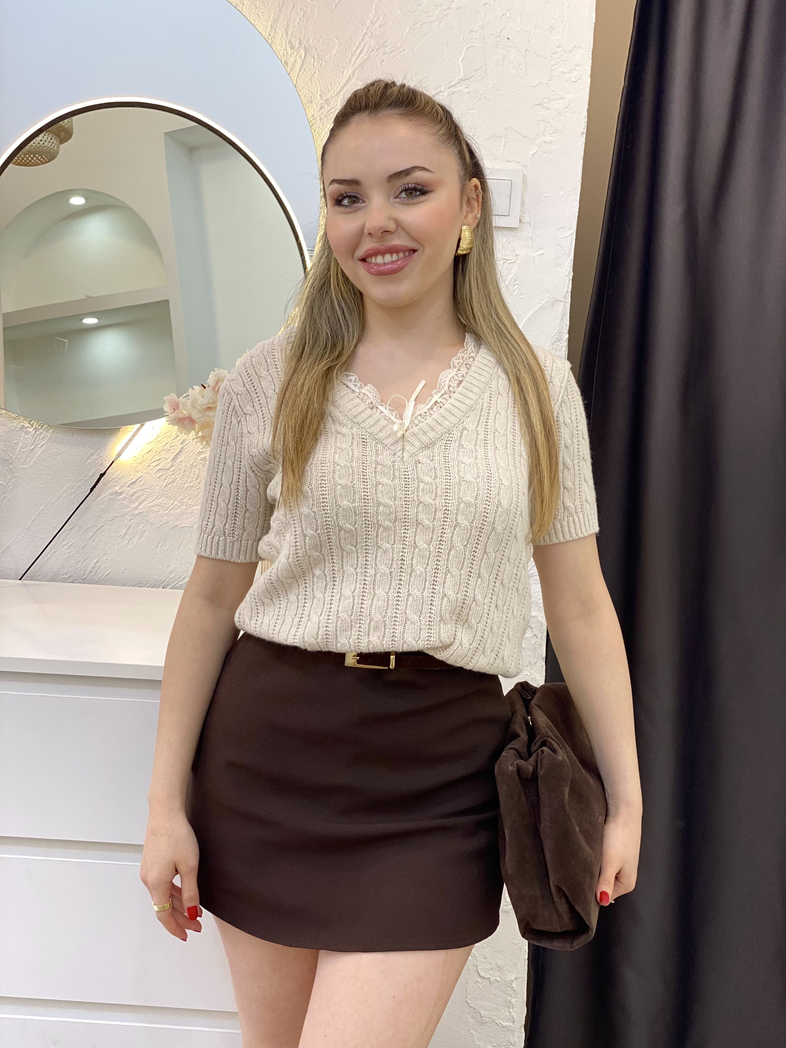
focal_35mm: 52
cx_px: 393
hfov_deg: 28.0
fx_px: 1574
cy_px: 524
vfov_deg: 36.8
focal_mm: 6
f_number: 2
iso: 64
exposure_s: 1/100
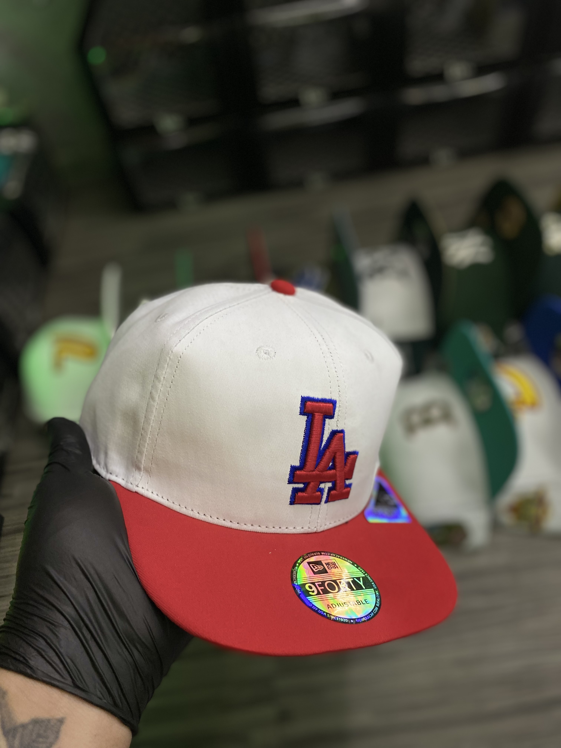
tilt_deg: -53.4
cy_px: 374
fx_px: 562
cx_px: 280
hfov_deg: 53.1
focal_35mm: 26
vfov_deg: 67.3
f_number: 1.8
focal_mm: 4.25
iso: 100
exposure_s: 1/60
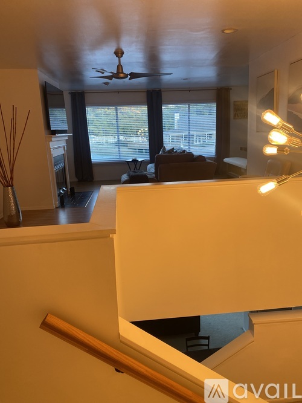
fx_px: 303
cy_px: 202
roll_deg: +2.4
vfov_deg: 67.3
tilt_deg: -11.7
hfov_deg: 53.0
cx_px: 151
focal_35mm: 26
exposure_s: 1/120
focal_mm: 4.25
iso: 100
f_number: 1.8
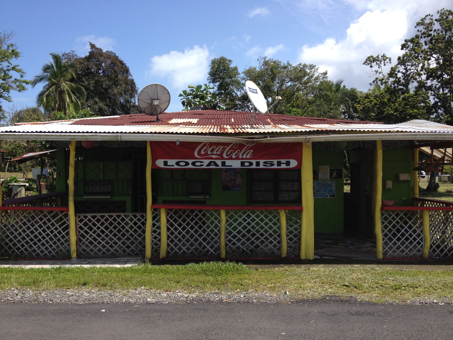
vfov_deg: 40.7
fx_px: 458
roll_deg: -0.3
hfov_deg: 52.6
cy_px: 170
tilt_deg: -4.1
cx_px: 226
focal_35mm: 35
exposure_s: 1/1416
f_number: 2.4
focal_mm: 4.28
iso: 50
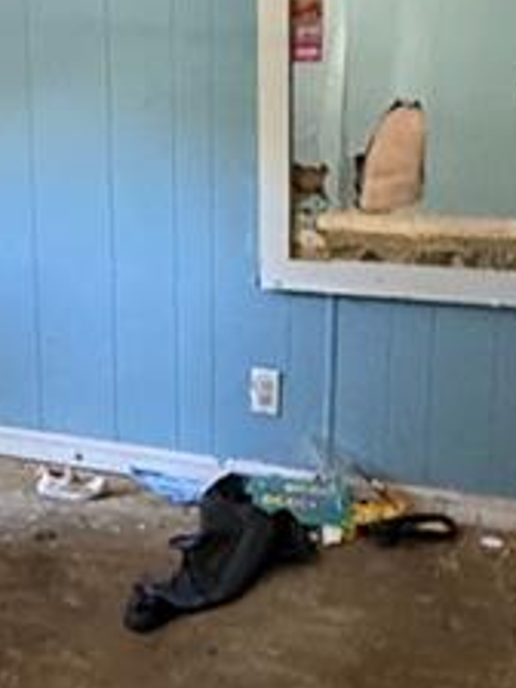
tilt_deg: -17.3
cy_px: 381
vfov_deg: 26.0
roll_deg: +4.3
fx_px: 1491
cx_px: 28
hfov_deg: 19.2
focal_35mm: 75
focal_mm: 2.22
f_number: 2.2
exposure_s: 1/60
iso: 400
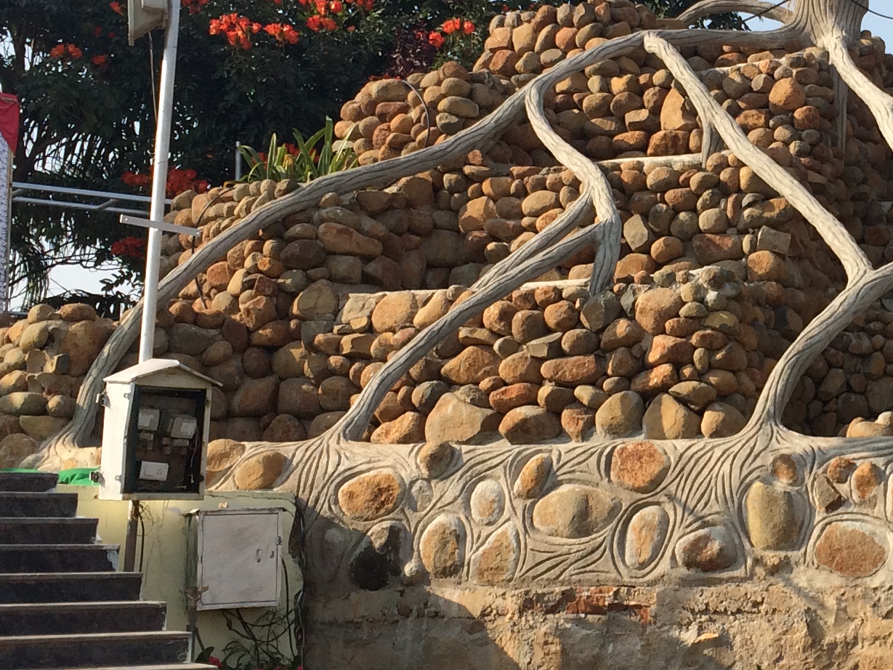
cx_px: 871
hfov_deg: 24.3
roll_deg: +1.3
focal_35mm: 77
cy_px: 287
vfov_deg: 19.1
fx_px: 1987
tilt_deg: +7.4
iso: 32
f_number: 2.2
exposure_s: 1/1642
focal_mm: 4.15
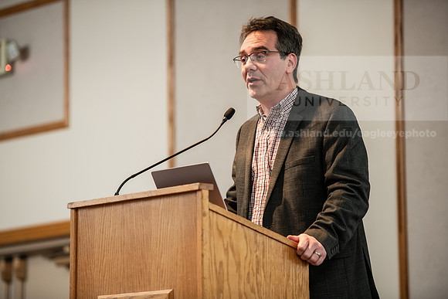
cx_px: 224
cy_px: 150
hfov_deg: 12.8
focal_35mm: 160
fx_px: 1991
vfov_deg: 8.6
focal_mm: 160
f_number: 2.8
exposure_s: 1/160
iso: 1000
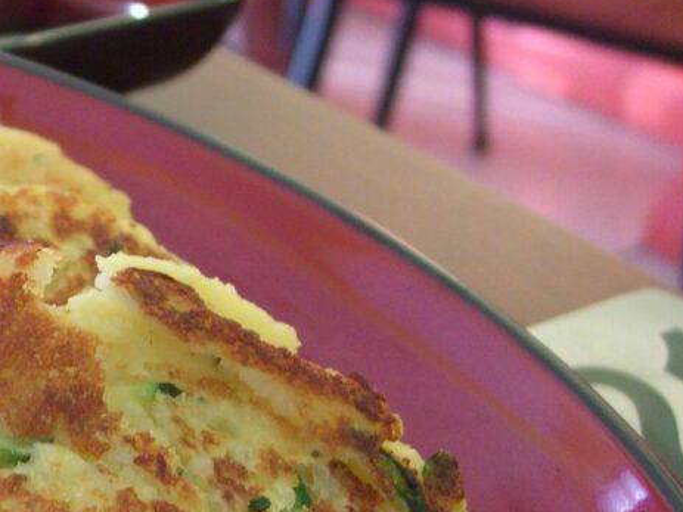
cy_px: 394
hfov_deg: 22.1
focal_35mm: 84
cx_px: -59
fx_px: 1657
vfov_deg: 17.4
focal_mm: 7.9
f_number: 2.8
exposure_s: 1/20
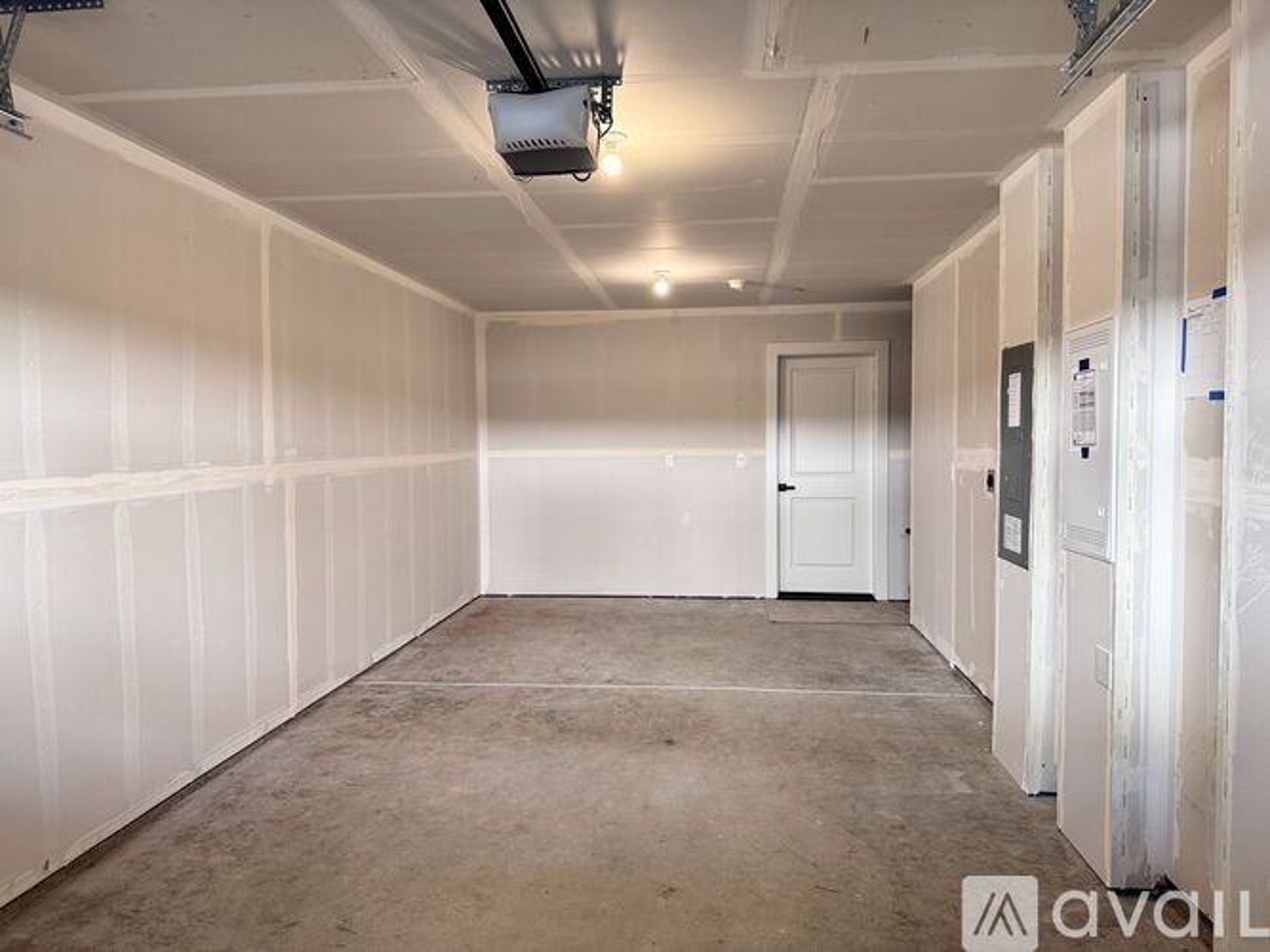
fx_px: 880
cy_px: 476
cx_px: 635
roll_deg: +0.5
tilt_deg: -3.7
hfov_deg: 71.6
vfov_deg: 56.8
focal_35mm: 24
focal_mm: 6.76
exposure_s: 1/60
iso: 200
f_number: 1.78
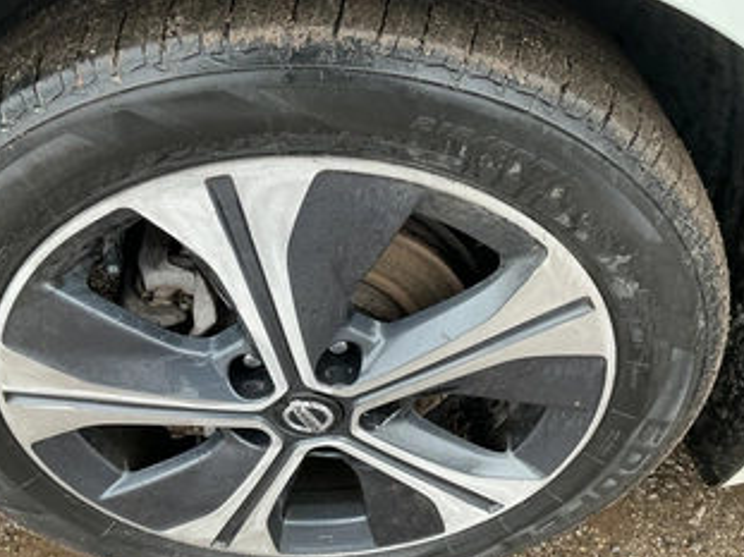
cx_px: 352
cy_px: 299
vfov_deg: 39.6
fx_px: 773
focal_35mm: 36
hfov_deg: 51.3
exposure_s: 1/83
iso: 64
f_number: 1.8
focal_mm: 3
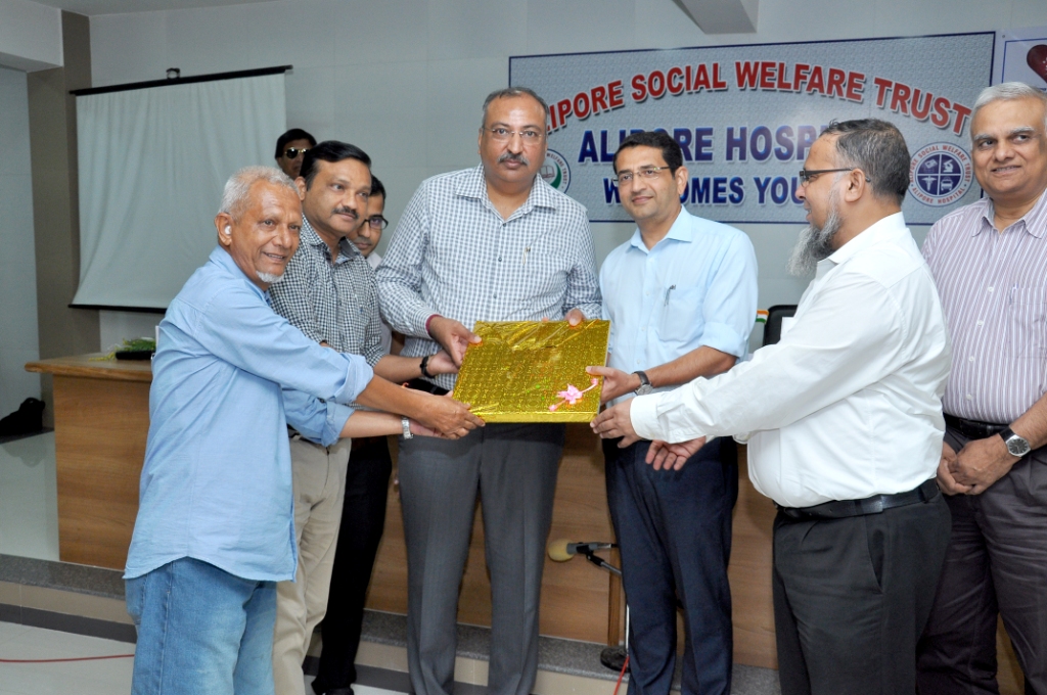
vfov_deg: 39.9
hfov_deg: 57.3
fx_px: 959
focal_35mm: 33
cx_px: 524
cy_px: 348
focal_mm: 22
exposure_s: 1/125
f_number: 5.6
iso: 500
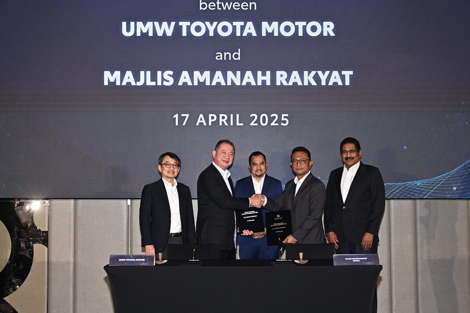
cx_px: 235
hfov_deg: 38.2
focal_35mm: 52
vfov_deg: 25.9
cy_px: 156
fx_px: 678
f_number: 5.6
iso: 1600
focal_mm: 52
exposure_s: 1/100
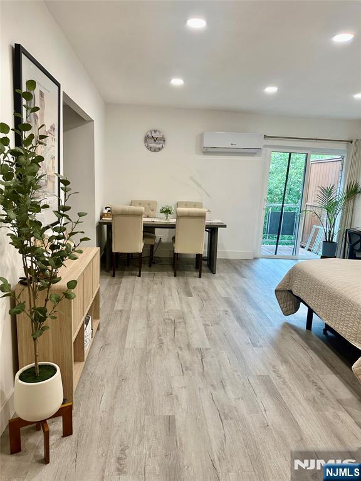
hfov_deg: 56.8
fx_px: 334
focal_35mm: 24
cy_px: 240
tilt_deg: -9.6
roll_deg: -4.3
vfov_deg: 71.6
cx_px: 180
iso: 160
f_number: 1.78
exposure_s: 1/120
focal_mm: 6.86
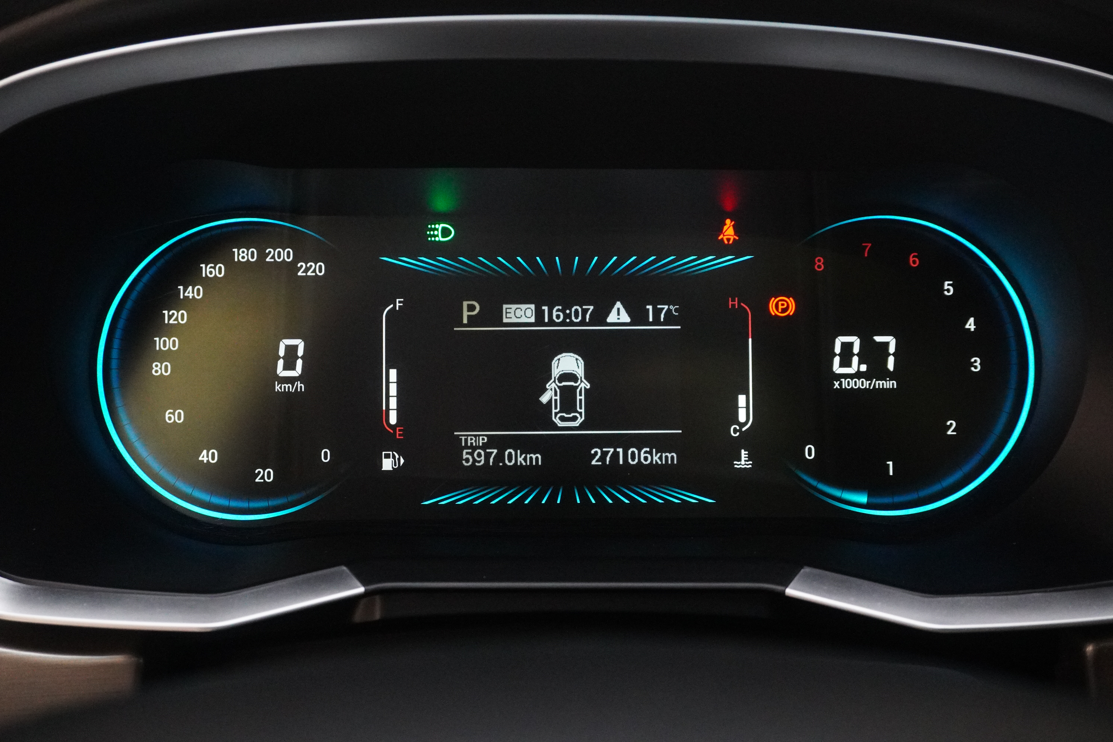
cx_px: 556
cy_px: 371
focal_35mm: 40
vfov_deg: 33.0
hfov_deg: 47.9
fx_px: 1252
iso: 6400
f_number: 6.3
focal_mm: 27
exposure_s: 1/80
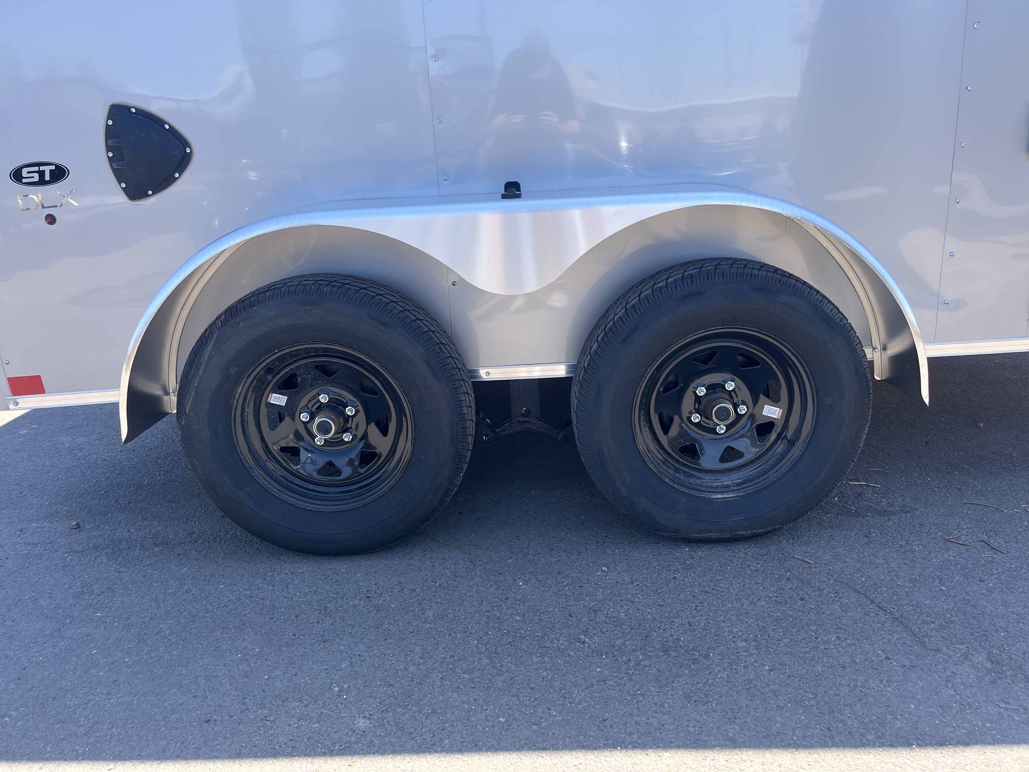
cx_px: 514
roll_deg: +2.2
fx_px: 773
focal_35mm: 26
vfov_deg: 53.1
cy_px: 386
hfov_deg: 67.3
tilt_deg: -18.5
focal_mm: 5.1
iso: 50
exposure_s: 1/772
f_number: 1.6
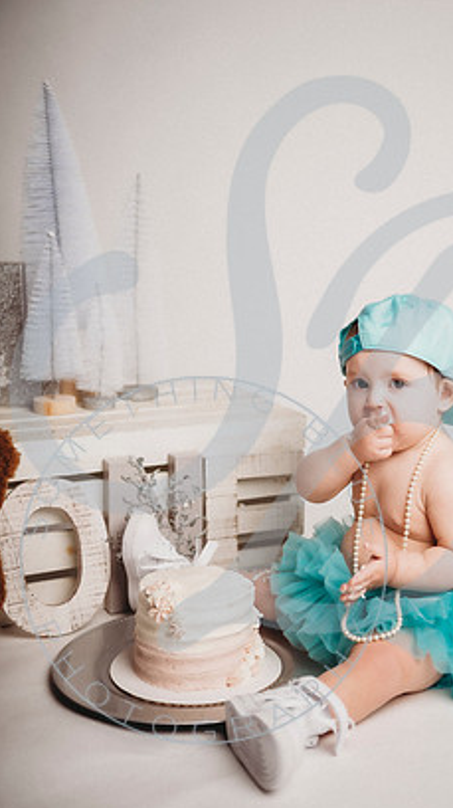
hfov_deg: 22.9
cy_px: 410
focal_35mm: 52
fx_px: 1112
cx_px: 293
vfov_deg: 39.9
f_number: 2.8
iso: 100
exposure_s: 1/400
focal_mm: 45
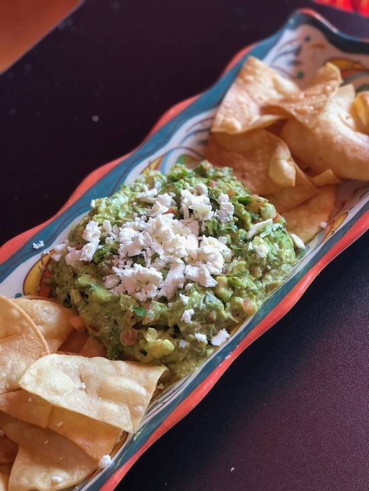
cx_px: 184
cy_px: 246
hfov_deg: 25.7
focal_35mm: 57
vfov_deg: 33.8
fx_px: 810
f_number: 2.8
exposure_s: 1/60
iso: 125
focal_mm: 6.6
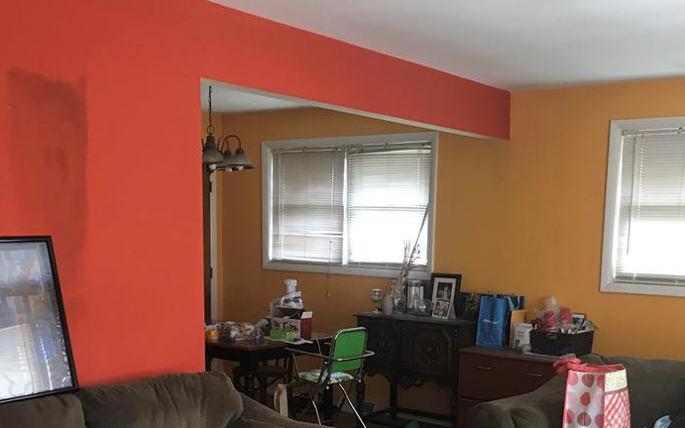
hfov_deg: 45.1
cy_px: 354
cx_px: 401
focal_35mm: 44
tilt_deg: -9.0
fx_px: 821
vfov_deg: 28.5
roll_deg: -2.0
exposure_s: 1/15
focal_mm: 3.99
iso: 80
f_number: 1.8
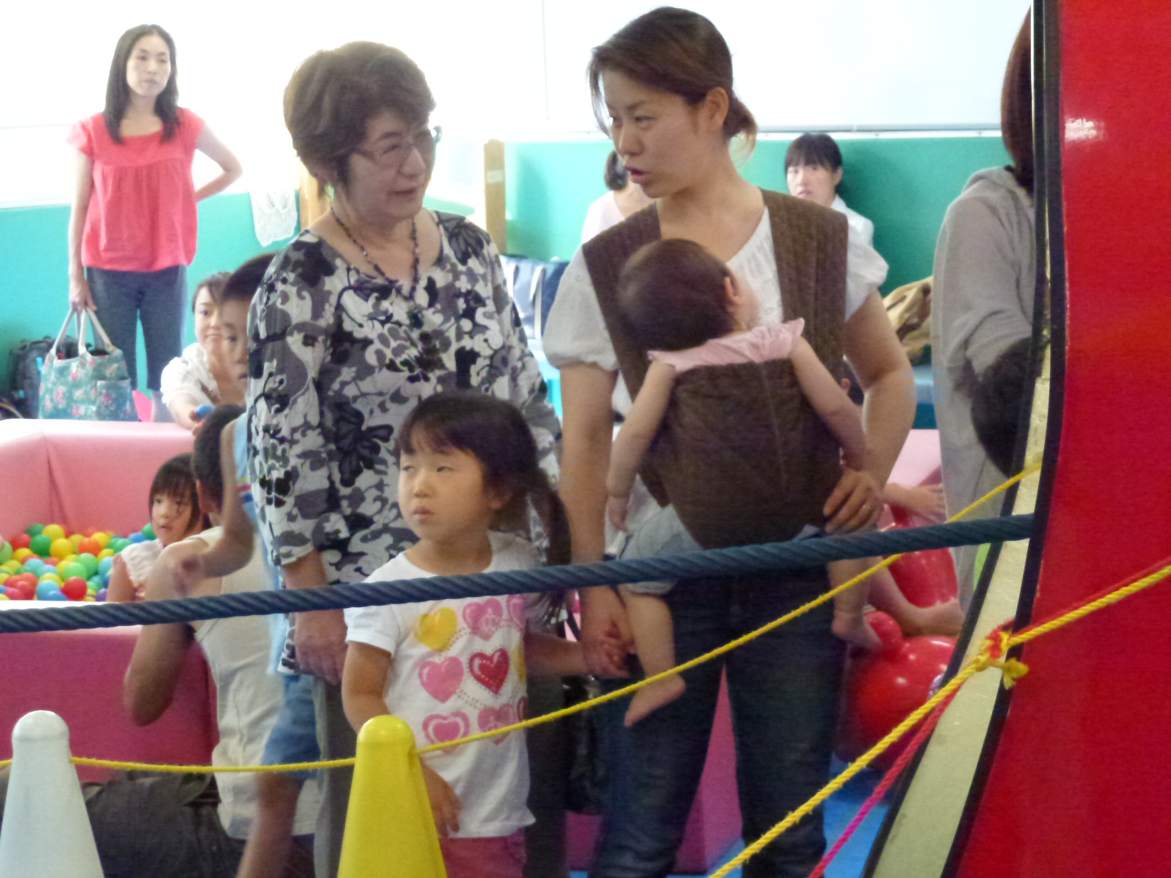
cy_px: 439
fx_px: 3011
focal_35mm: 89
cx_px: 586
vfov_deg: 16.6
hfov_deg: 22.0
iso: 1600
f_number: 4.9
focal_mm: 16
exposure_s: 1/100
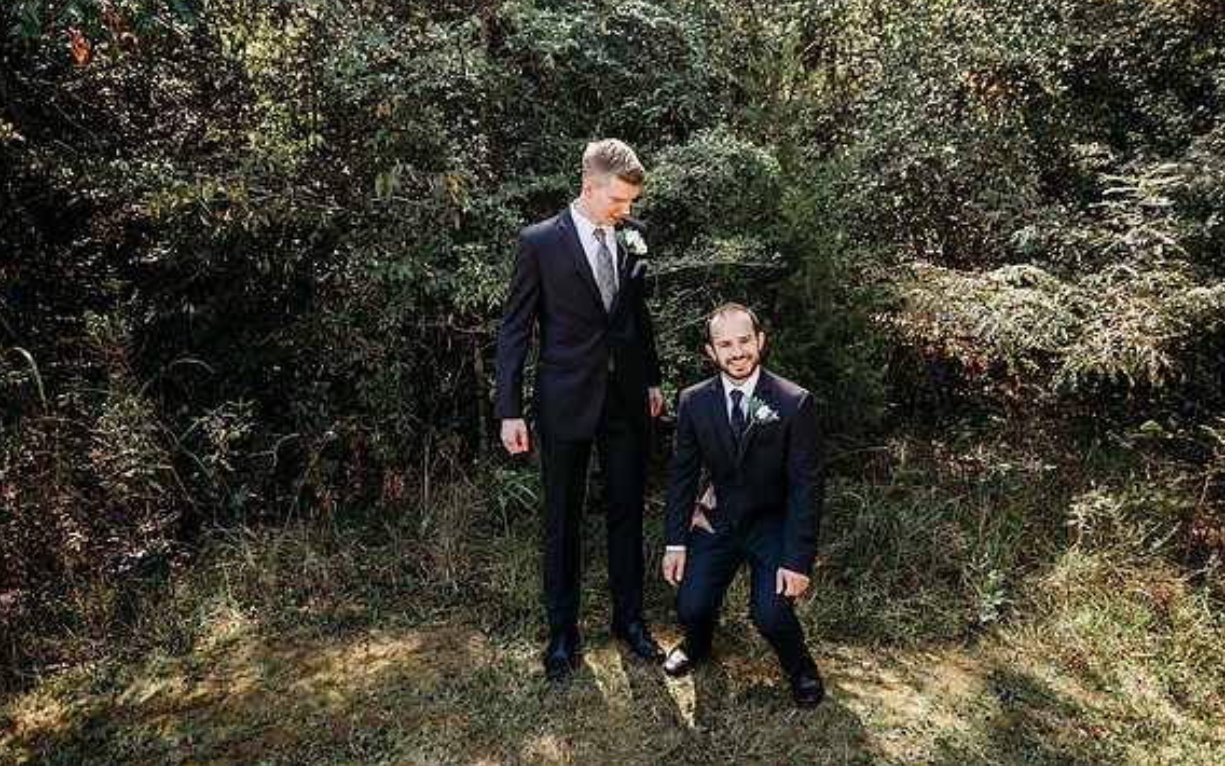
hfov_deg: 72.5
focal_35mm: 25
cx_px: 612
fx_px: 835
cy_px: 351
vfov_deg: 49.2
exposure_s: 1/400
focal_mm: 24
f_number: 2.8
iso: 125
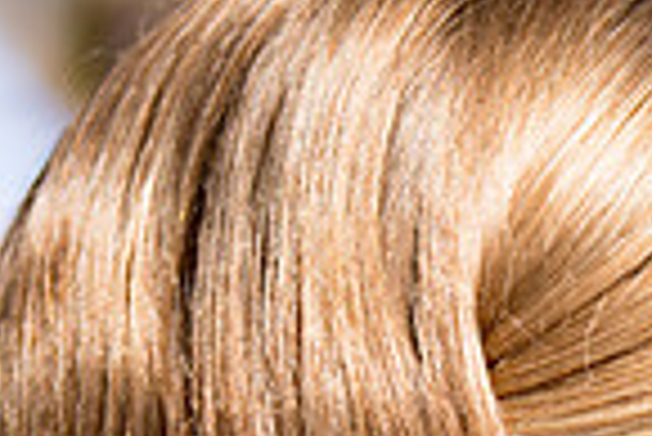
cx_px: 755
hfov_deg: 2.8
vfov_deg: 1.9
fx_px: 13289
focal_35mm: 733
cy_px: 793
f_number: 2.8
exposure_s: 1/2500
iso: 100
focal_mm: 122
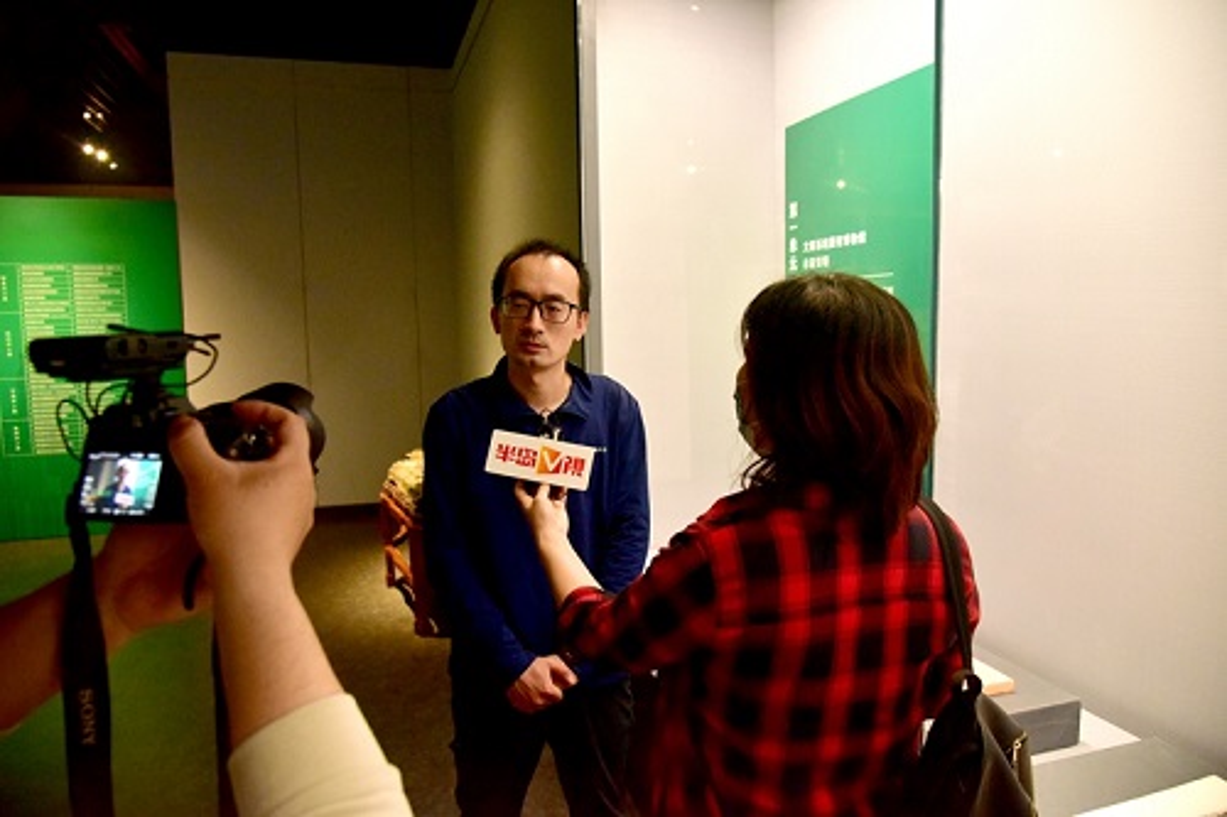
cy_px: 408
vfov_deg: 53.1
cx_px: 614
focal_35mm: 24
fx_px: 818
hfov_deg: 73.8
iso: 6400
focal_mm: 24
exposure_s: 1/80
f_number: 4.5
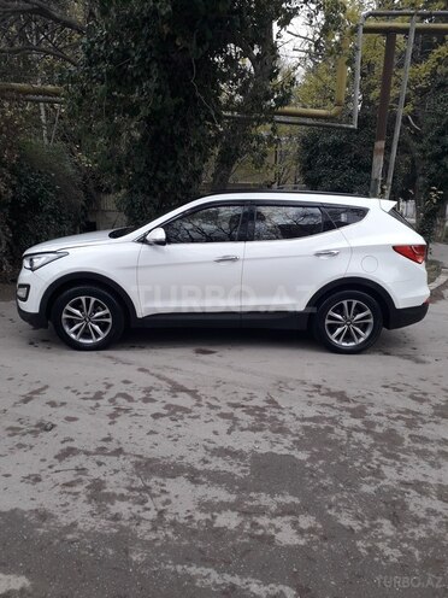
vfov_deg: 65.3
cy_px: 299
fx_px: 466
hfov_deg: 51.4
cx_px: 224
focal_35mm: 27
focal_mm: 3.6
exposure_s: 1/50
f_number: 1.9
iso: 40
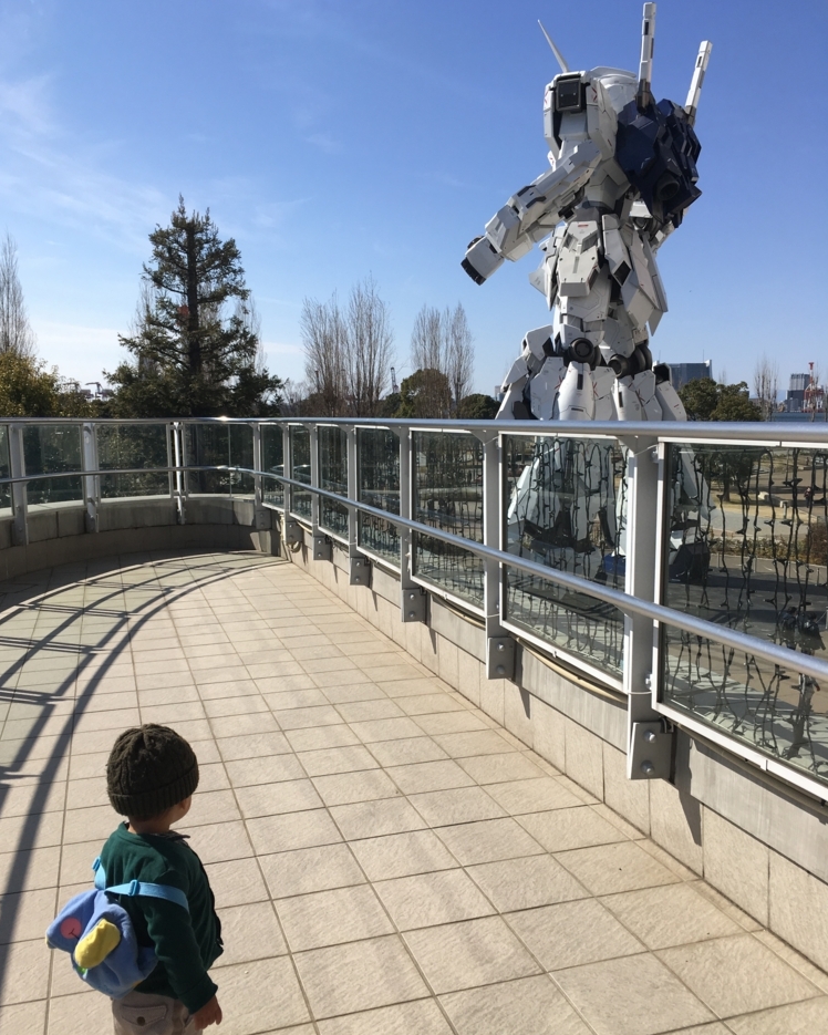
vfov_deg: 57.1
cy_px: 547
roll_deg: -0.2
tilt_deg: -7.6
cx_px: 405
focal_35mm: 31
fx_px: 950
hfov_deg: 47.1
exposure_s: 1/2137
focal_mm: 4.15
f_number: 2.2
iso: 25
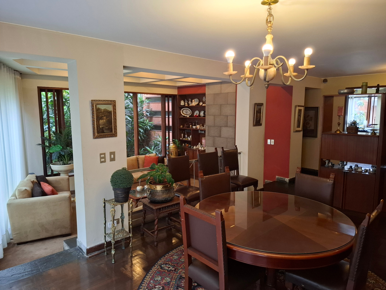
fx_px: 256
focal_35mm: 23
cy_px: 145
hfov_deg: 73.9
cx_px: 193
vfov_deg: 58.9
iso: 250
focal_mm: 5.54
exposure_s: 1/100
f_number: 1.8
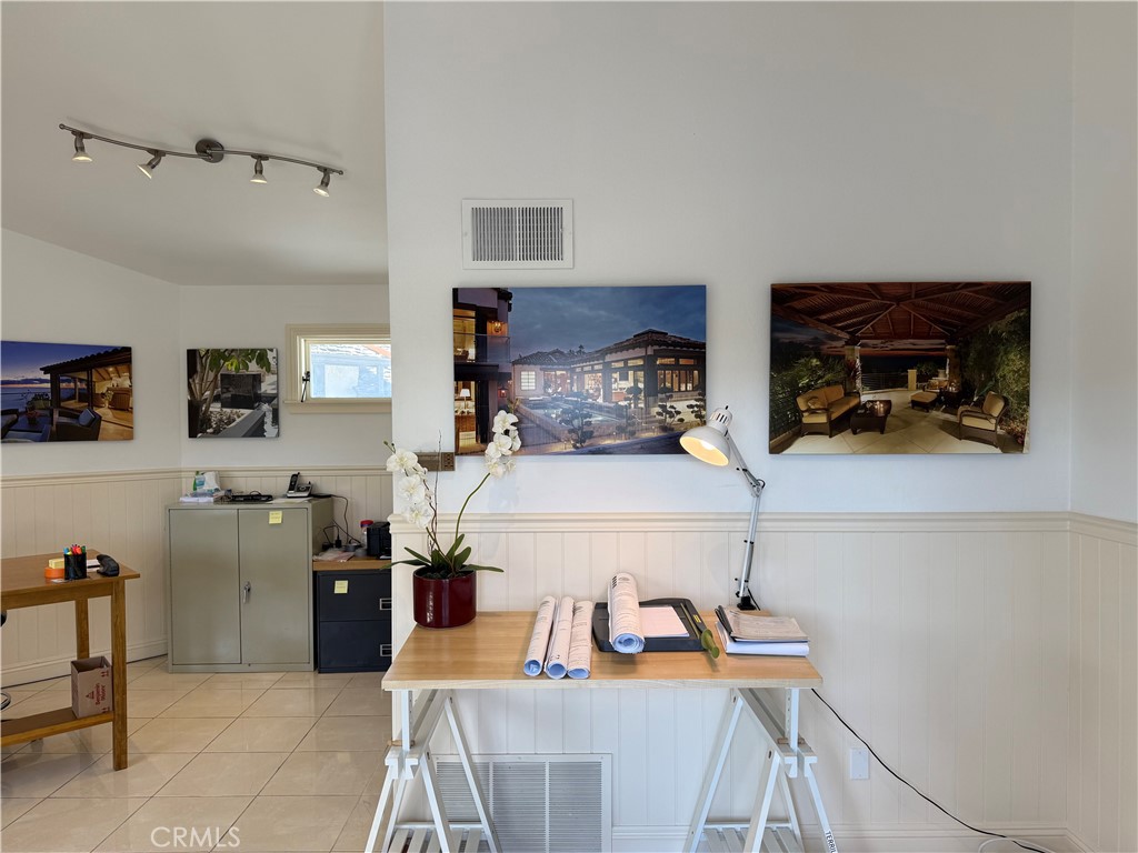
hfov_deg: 71.6
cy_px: 426
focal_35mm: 24
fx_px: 789
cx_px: 569
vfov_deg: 56.8
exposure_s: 1/228
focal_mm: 6.76
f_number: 1.78
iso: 80
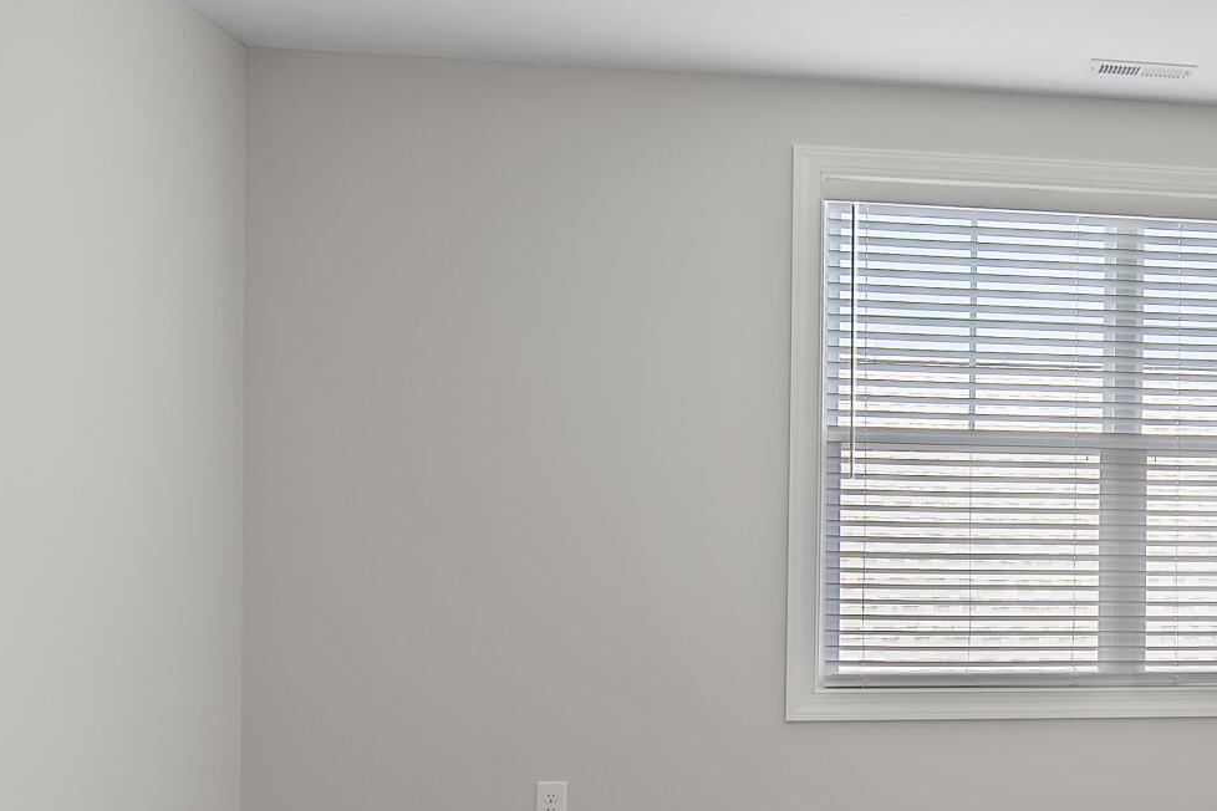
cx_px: 1233
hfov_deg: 37.8
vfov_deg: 29.1
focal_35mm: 46
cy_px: 536
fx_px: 1555
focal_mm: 10
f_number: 4.5
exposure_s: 1/8
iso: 100
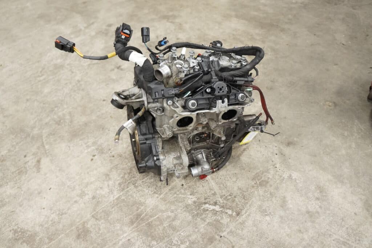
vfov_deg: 47.9
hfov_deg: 67.4
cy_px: 124
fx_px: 279
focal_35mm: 27
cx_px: 186
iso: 1250
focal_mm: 18
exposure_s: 1/60
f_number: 3.5
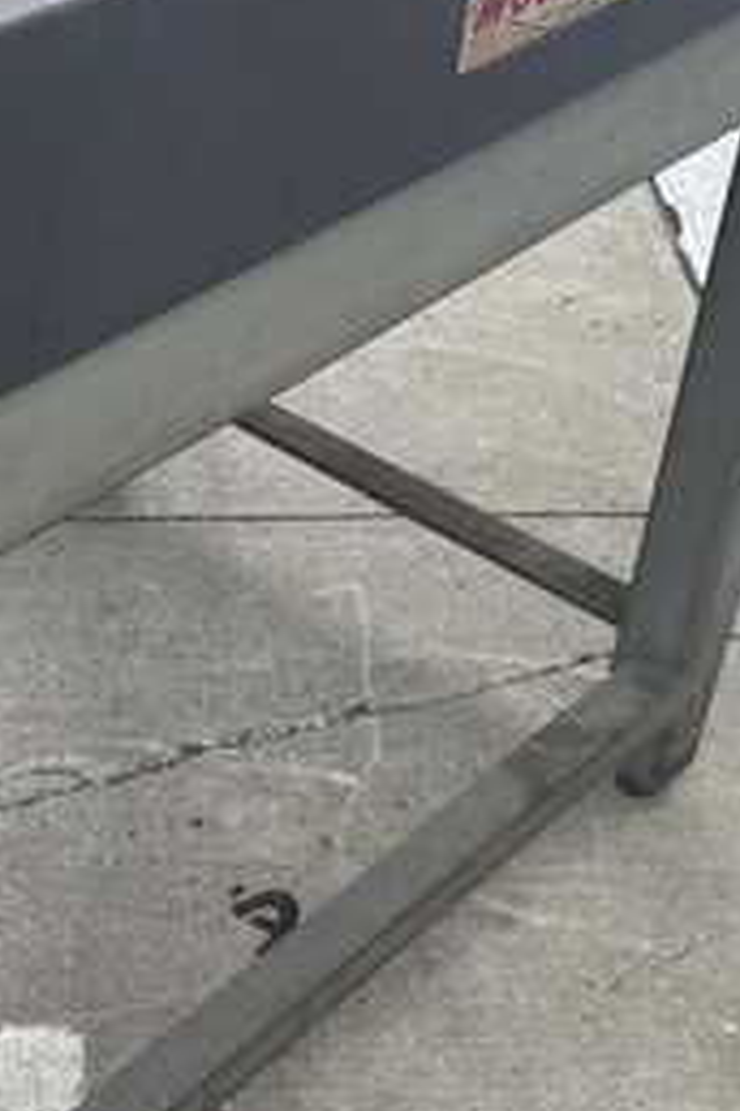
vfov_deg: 31.7
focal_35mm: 63
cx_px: 47
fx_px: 1942
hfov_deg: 21.0
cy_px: 698
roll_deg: -0.1
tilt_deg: -40.7
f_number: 1.6
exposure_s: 1/600
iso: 32
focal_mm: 4.2
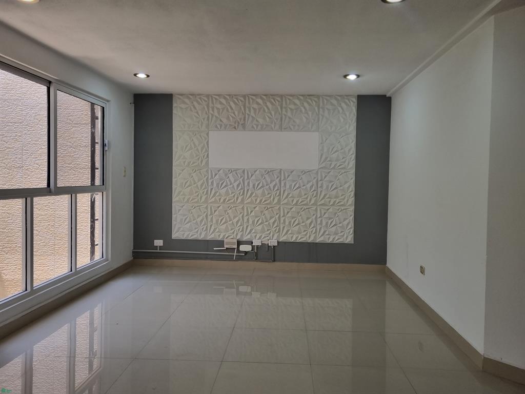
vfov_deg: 53.1
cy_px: 197
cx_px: 262
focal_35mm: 26
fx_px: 394
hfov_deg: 67.3
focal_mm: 5.4
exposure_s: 1/124
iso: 50
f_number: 1.8
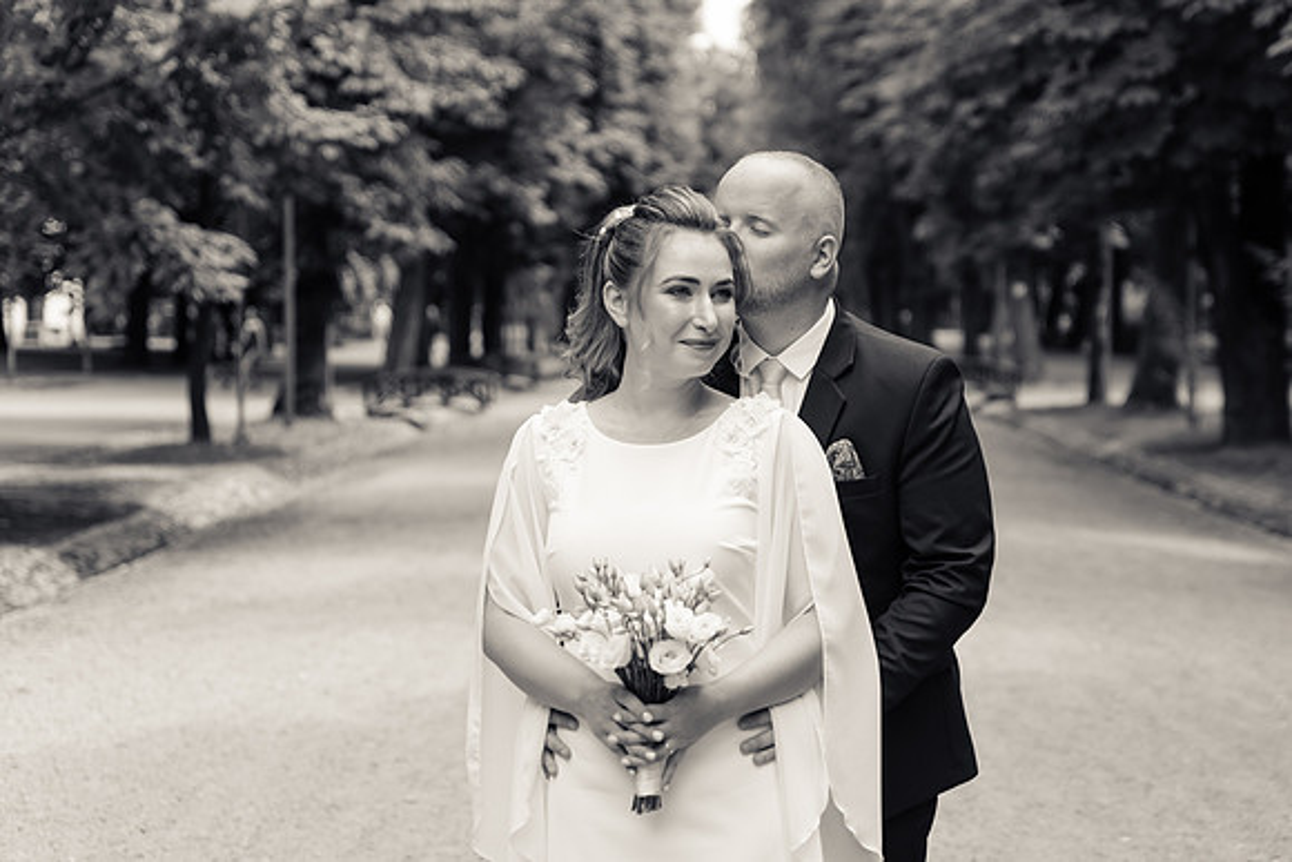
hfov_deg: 26.3
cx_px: 710
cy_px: 388
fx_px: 2763
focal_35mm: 77
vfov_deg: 17.7
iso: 160
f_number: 2.8
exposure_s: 1/640
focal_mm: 70
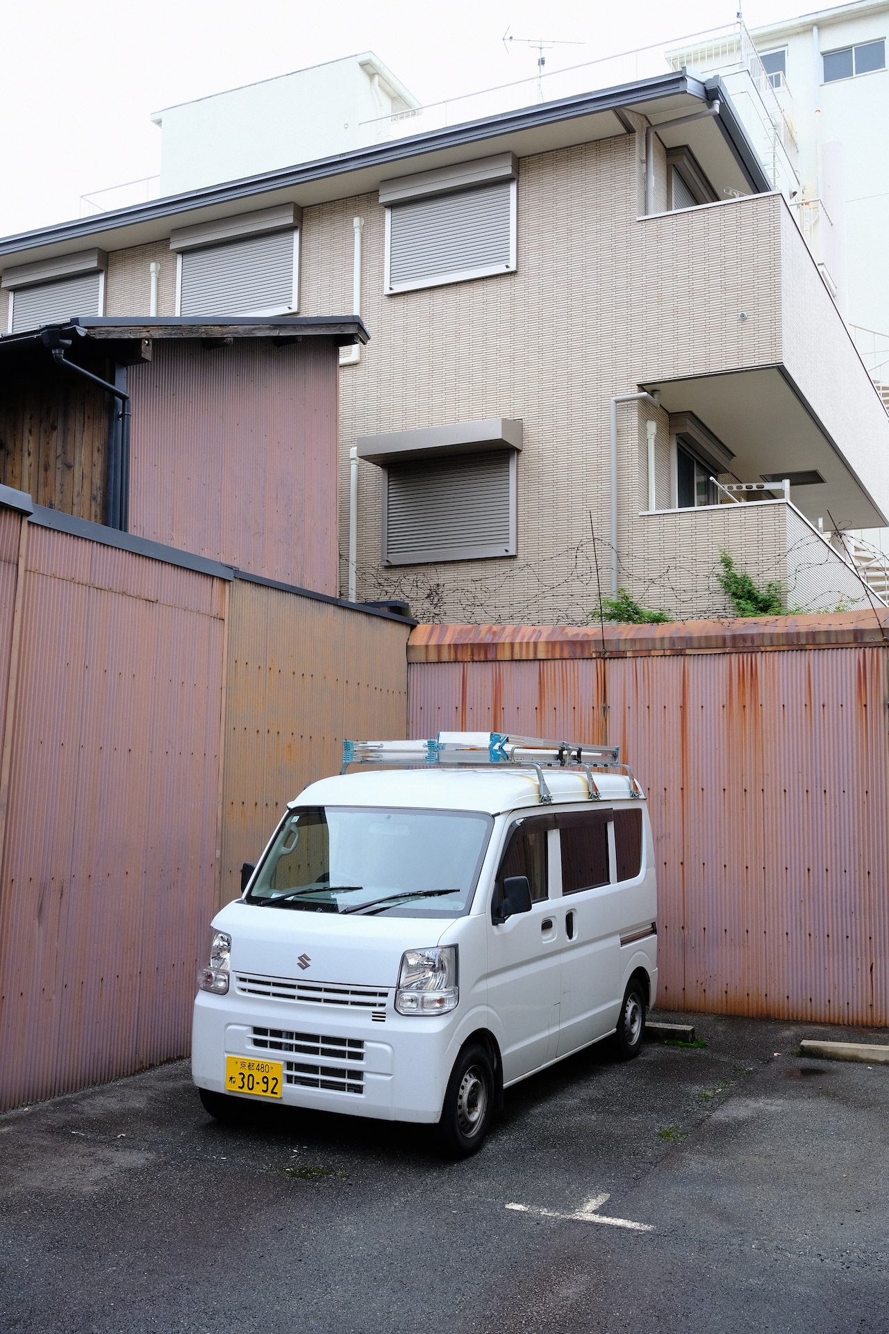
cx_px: 444
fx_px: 1296
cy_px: 667
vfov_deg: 54.4
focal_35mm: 35
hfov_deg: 37.9
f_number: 8
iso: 500
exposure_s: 1/30
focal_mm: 23
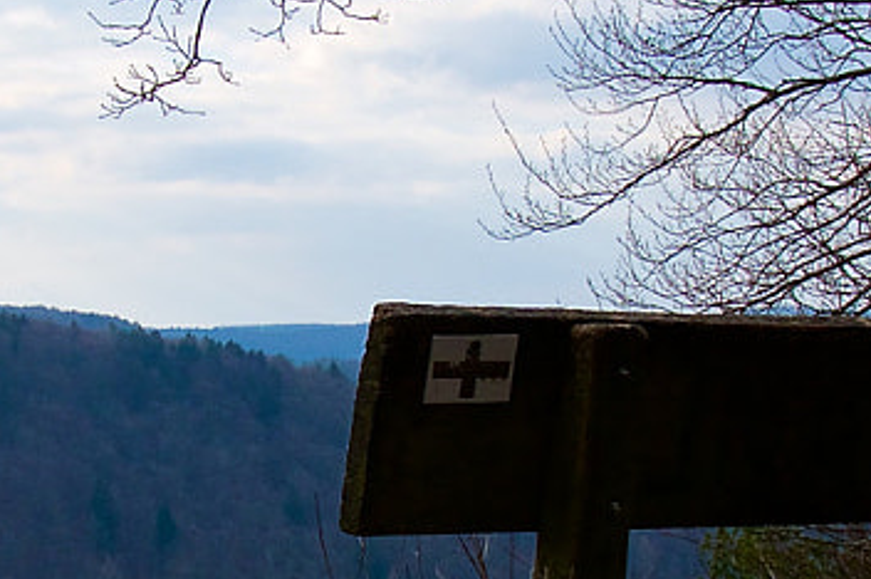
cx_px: 294
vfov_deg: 9.1
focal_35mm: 150
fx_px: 3626
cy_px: 371
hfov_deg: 13.7
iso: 400
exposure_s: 1/250
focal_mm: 22
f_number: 9
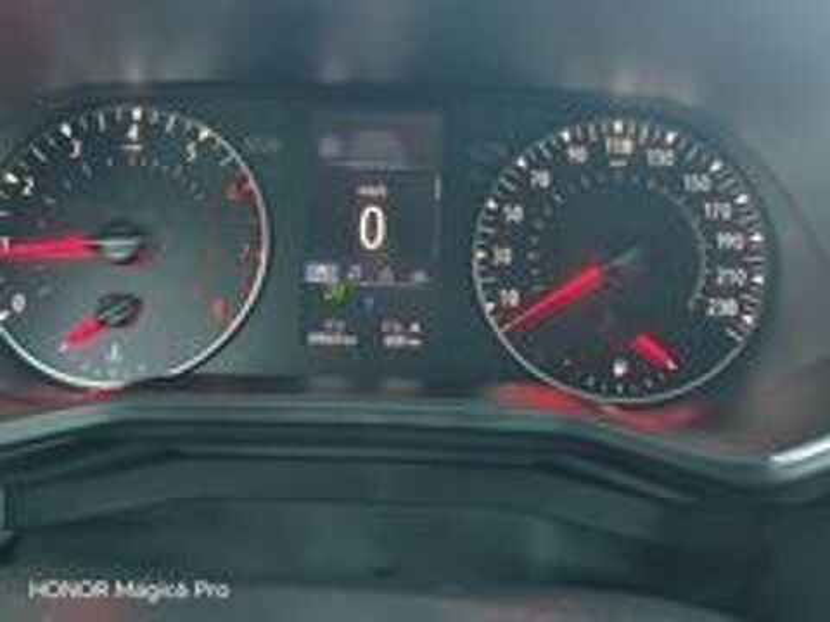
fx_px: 887
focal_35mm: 37
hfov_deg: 50.1
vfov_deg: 38.7
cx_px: 415
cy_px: 311
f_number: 2
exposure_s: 1/50
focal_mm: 6.83
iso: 80
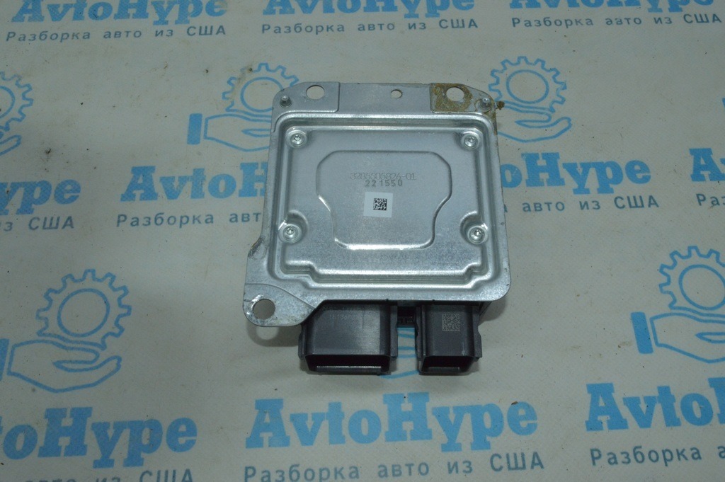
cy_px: 241
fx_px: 664
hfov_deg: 57.3
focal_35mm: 33
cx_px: 362
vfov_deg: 39.9
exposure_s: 1/40
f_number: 25
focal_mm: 22
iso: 1600
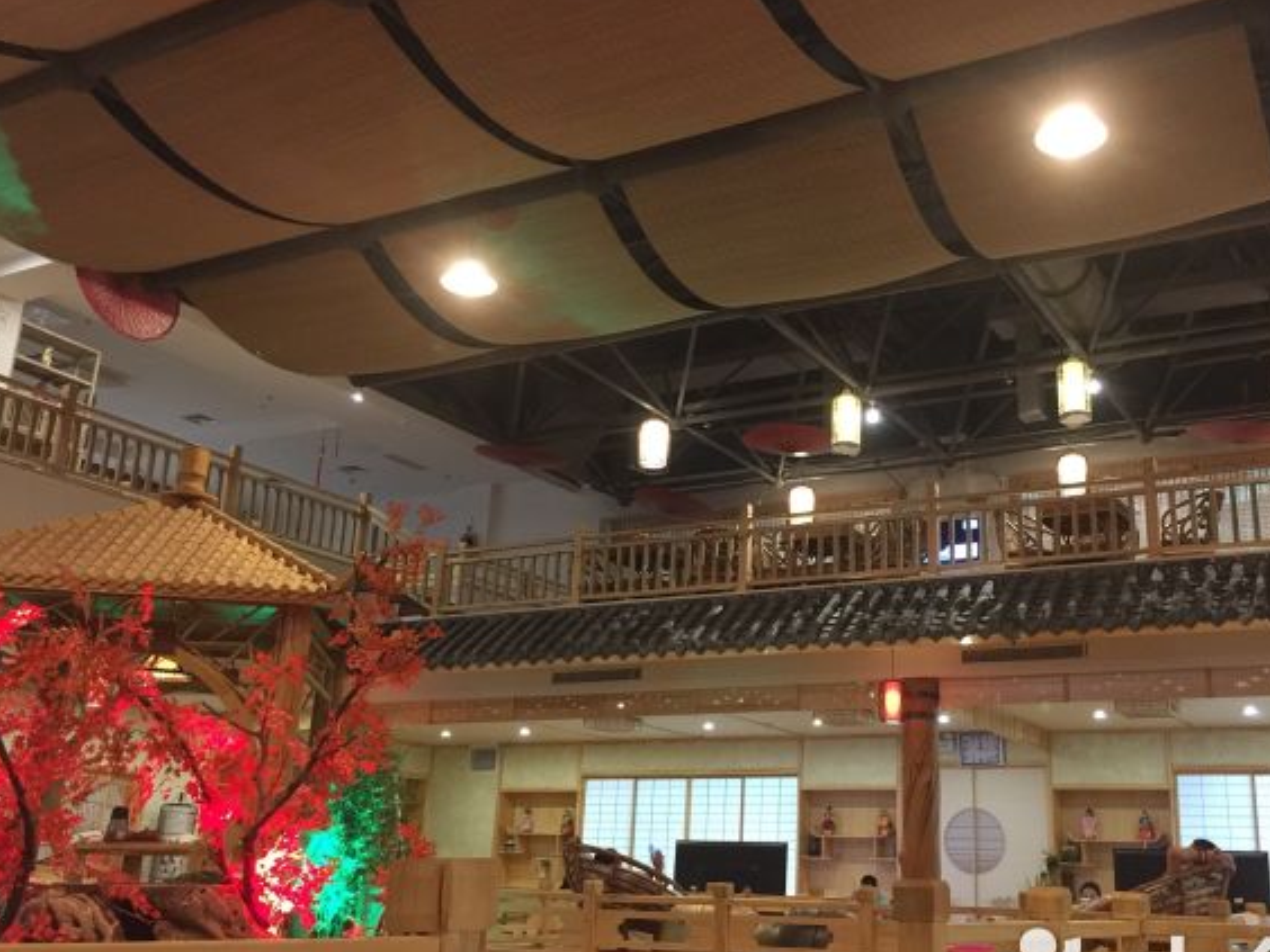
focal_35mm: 36
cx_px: 775
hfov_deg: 51.0
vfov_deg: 39.6
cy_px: 508
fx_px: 1321
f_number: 2.2
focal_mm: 4.15
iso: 125
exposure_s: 1/8
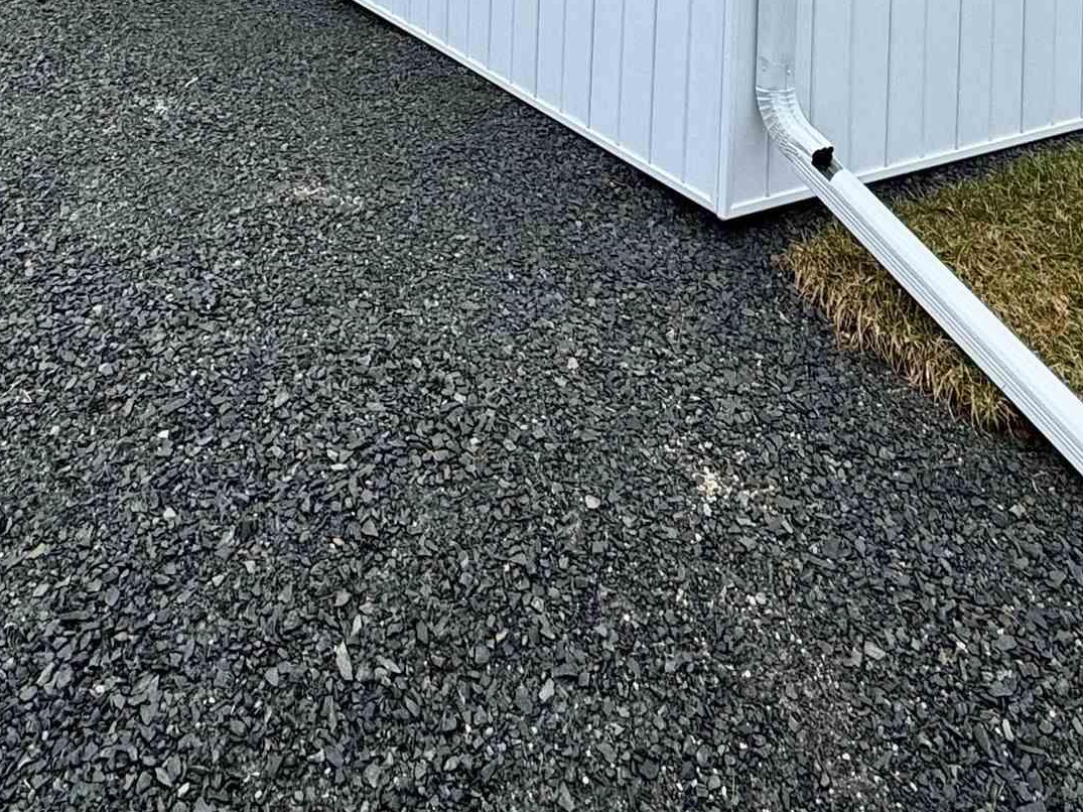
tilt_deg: -0.1
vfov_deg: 28.0
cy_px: -310
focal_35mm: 40
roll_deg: -1.5
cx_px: 472
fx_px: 1251
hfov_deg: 46.7
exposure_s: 1/556
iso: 40
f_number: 2.2
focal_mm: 2.22
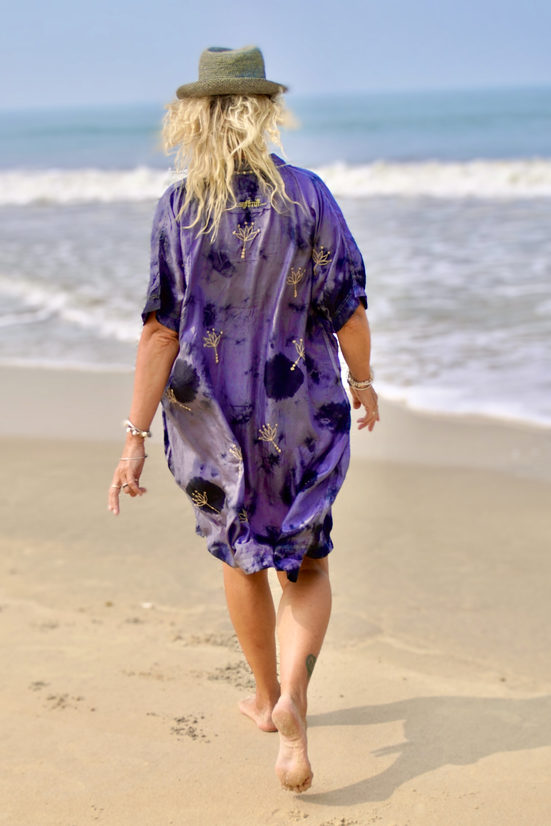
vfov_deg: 41.1
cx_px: 276
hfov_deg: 28.1
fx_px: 1102
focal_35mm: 48
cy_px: 413
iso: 100
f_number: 5.6
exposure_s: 1/800
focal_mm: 32
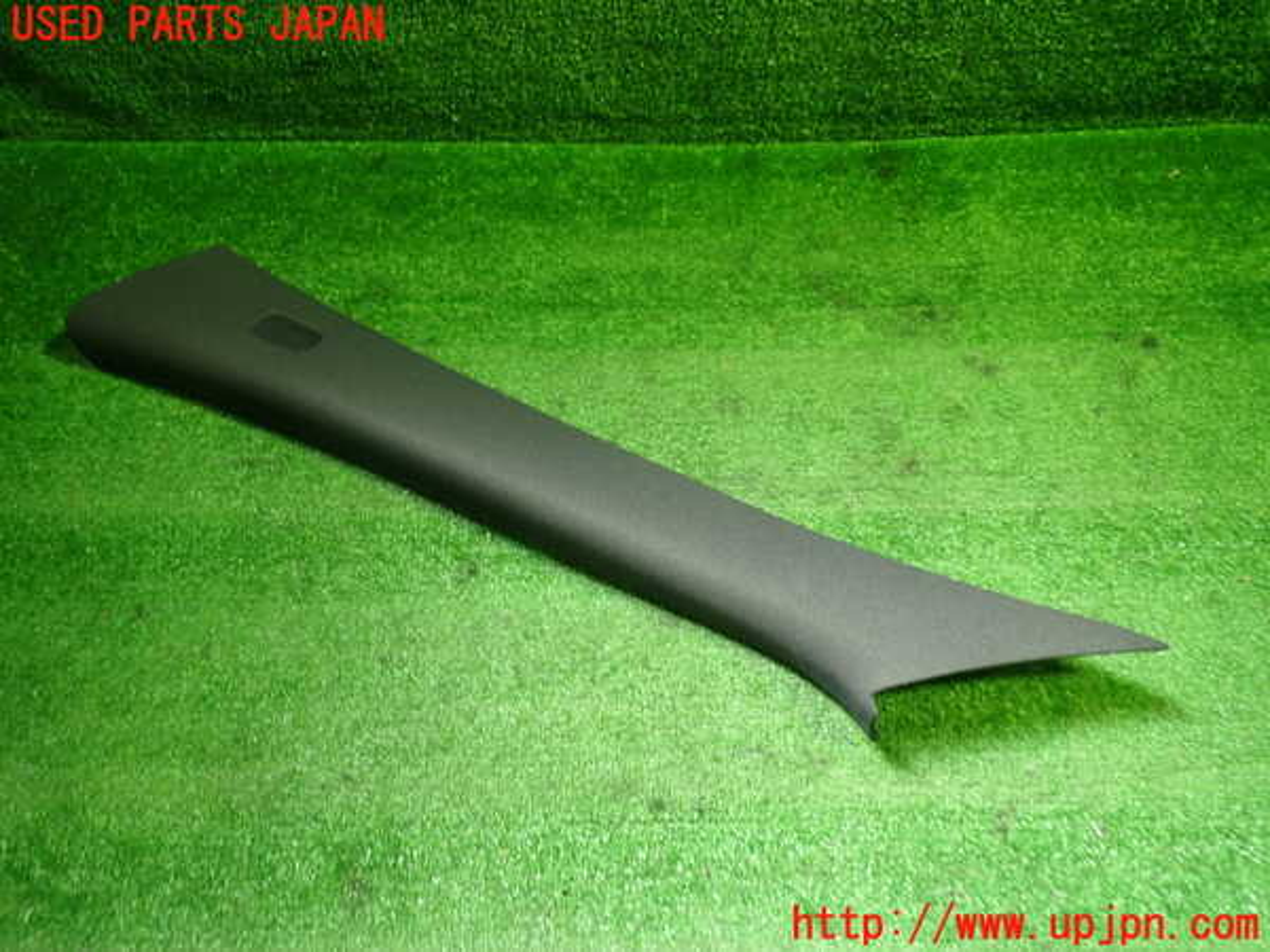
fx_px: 917
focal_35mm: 25
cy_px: 476
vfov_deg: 54.9
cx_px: 635
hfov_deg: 69.4
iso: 200
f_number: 2
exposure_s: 1/40
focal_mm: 4.5
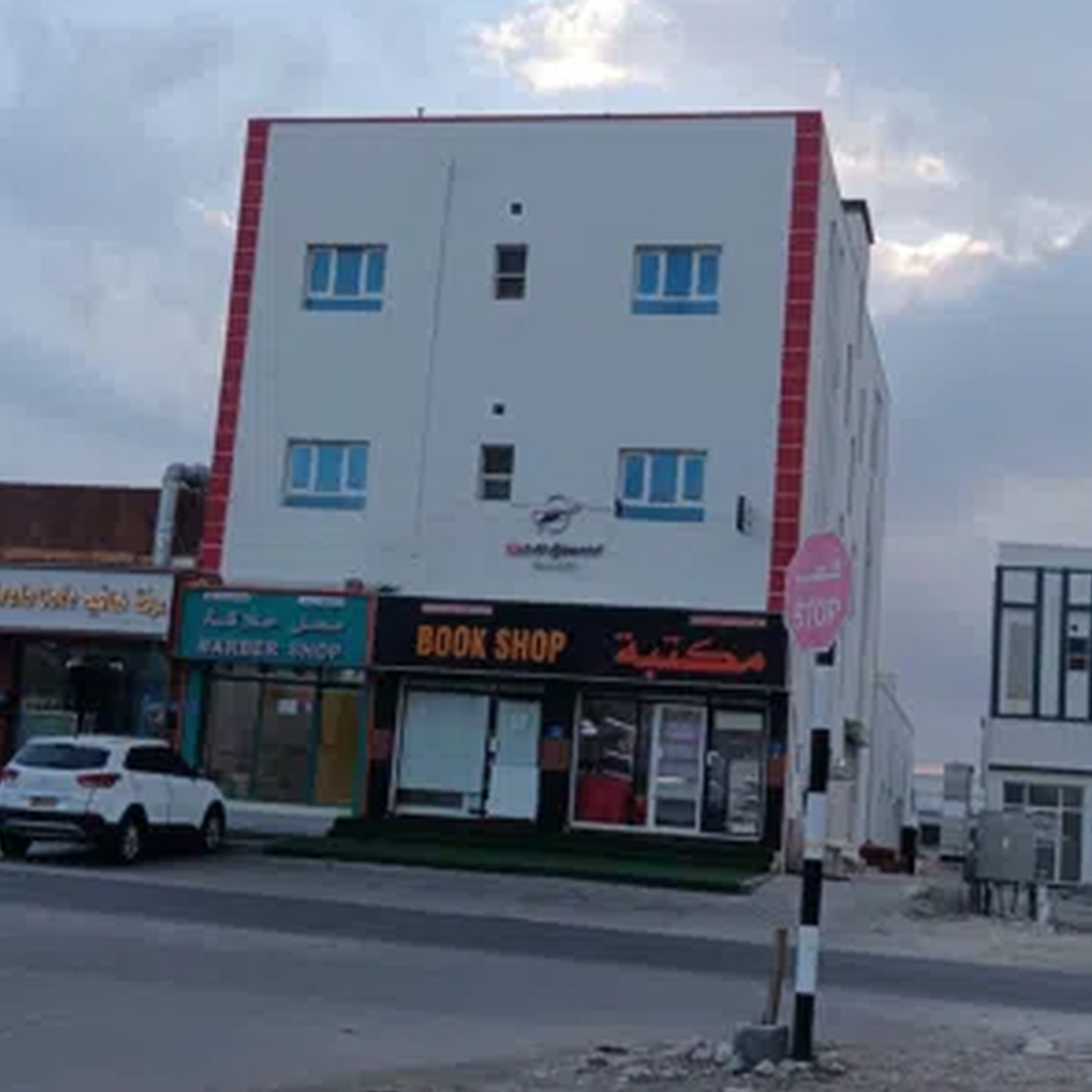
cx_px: 552
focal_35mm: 54
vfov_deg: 31.6
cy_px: 478
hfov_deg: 31.6
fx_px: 1927
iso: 100
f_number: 1.9
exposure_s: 1/188
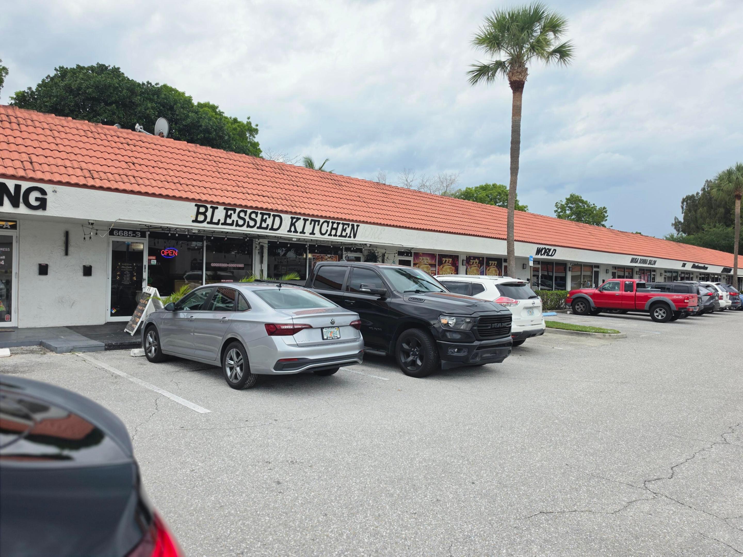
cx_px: 372
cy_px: 278
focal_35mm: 23
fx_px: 494
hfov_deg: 73.9
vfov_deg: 58.9
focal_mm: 6.5
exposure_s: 1/2579
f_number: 1.4
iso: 64
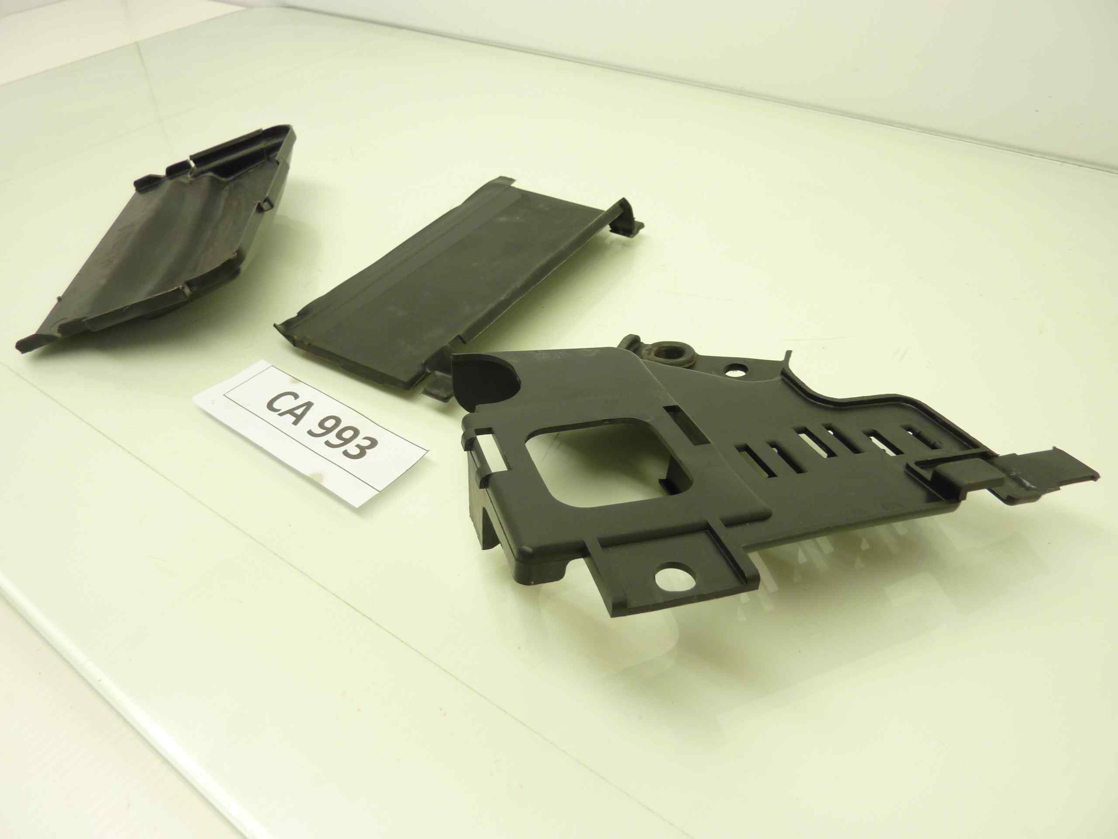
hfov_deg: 69.4
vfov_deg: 54.9
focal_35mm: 25
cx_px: 559
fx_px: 807
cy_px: 420
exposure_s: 1/20
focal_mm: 4.1
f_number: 3.3
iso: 80
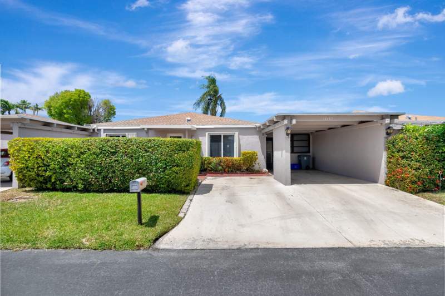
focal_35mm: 15
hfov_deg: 100.4
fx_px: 185
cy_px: 148
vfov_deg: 77.2
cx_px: 222
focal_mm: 10
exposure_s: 1/1250
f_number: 8
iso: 1100
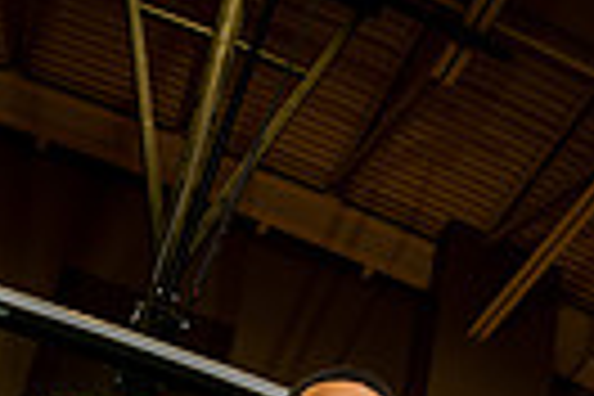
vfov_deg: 13.8
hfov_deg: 28.5
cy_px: 963
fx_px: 1122
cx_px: 58
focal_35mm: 68
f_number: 4
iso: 160
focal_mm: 20
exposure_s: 1/250
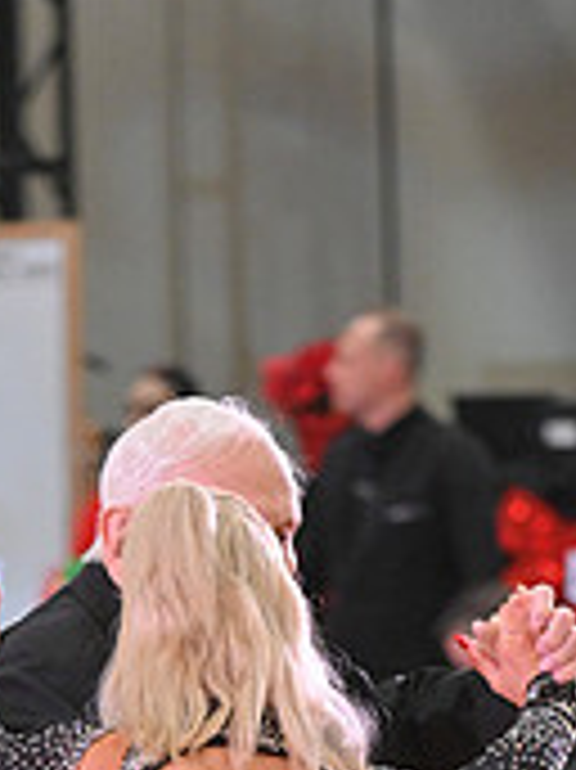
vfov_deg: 4.6
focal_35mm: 424
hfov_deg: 3.5
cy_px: 1184
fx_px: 9419
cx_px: 119
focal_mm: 130
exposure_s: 1/400
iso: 3200
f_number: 4
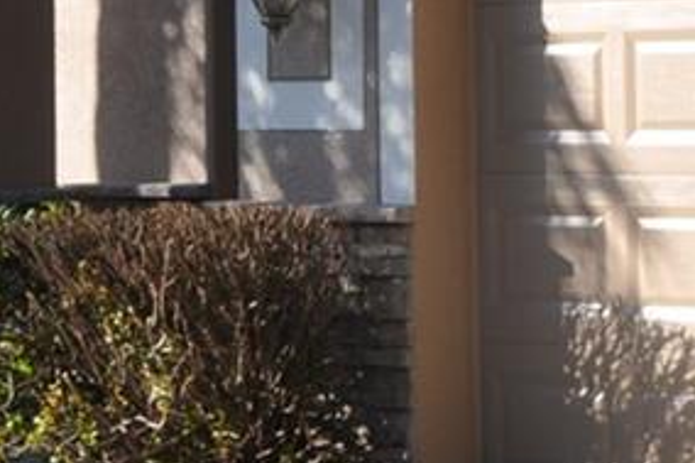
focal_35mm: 152
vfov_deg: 9.0
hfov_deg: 12.9
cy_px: 20
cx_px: 1013
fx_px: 2933
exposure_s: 1/160
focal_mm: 18
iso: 200
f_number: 13
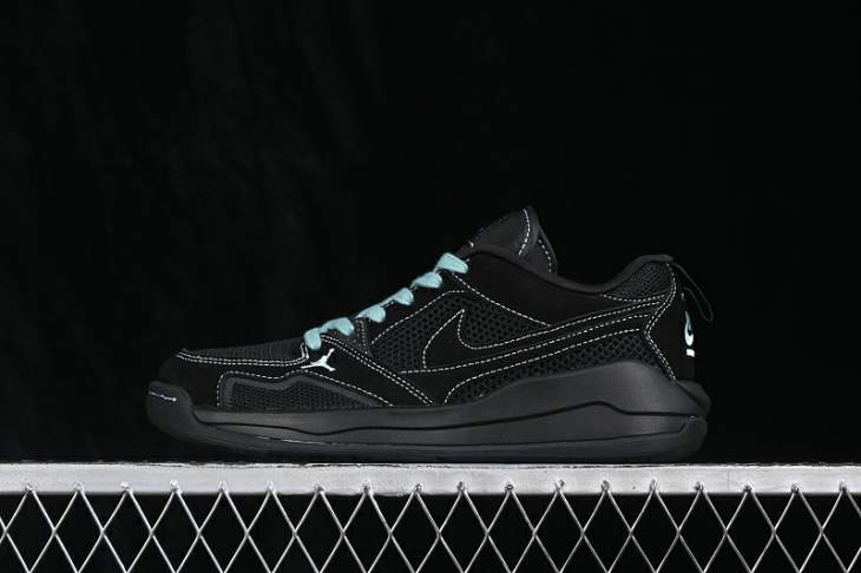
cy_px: 286
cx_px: 430
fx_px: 1793
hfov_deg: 27.0
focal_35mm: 75
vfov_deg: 18.2
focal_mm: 50
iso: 160
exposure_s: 1/60
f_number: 6.3
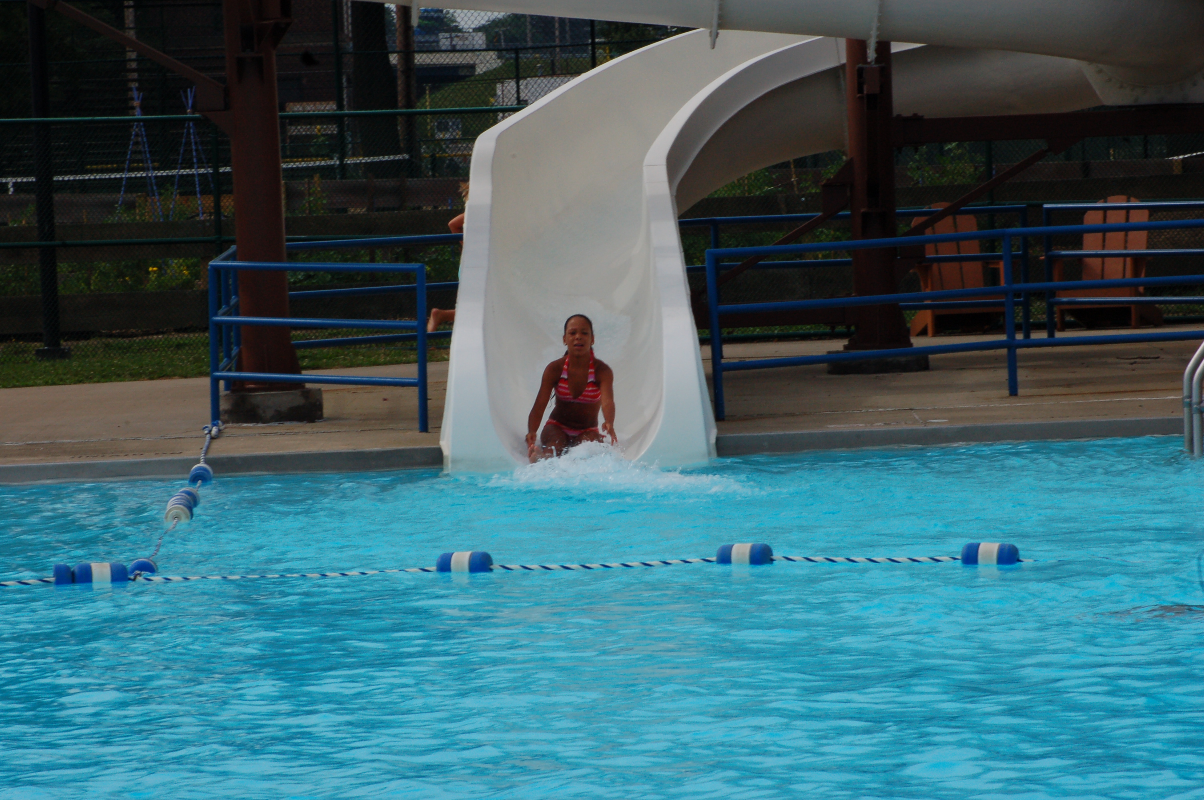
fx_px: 6766
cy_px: 400
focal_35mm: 202
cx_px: 602
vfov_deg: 6.8
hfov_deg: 10.2
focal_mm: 135
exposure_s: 1/200
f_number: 25
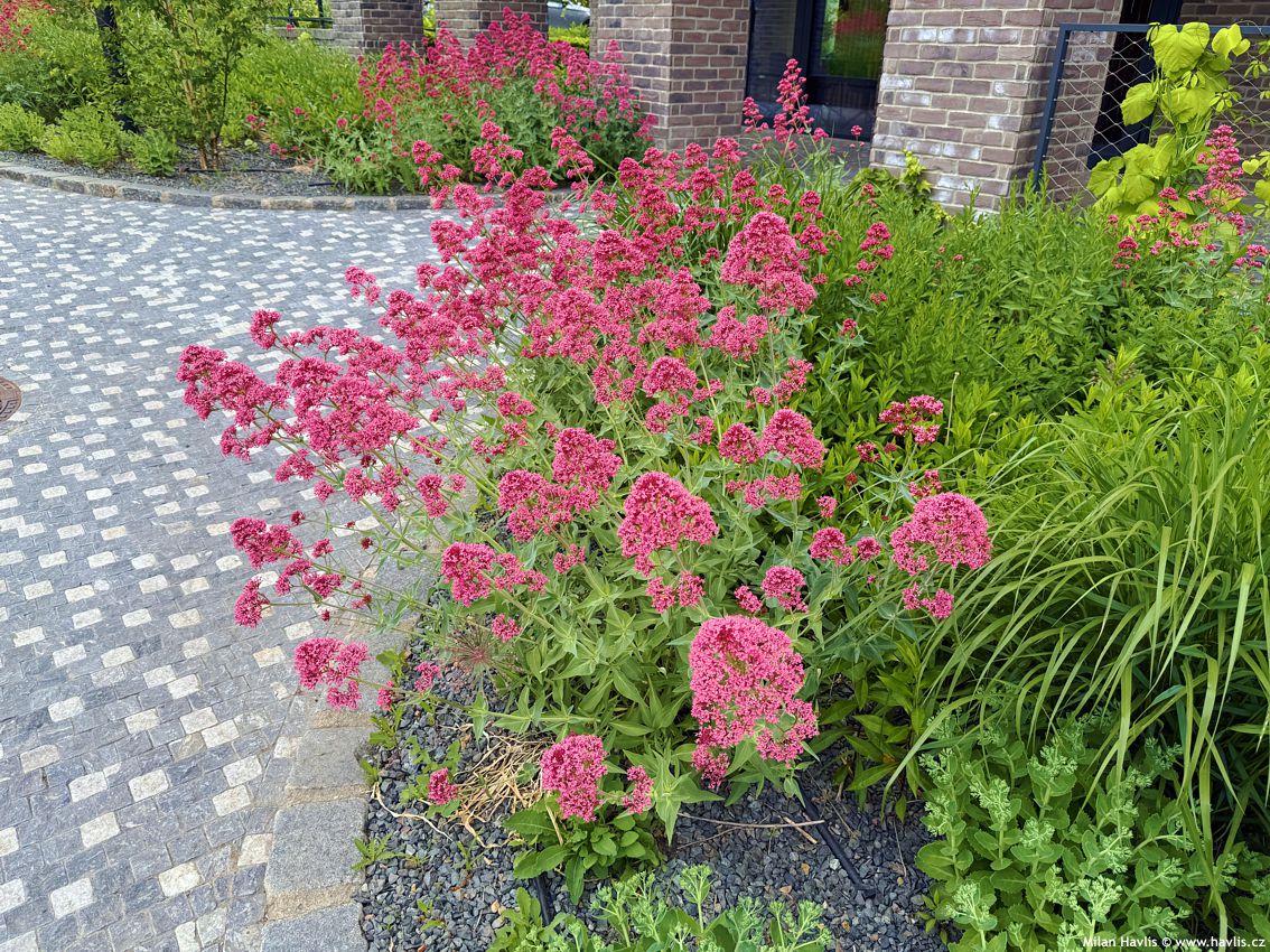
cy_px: 476
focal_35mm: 24
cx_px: 635
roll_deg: +0.1
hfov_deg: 71.6
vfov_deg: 56.8
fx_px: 880
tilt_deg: -25.4
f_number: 1.78
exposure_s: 1/440
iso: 80
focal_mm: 6.76
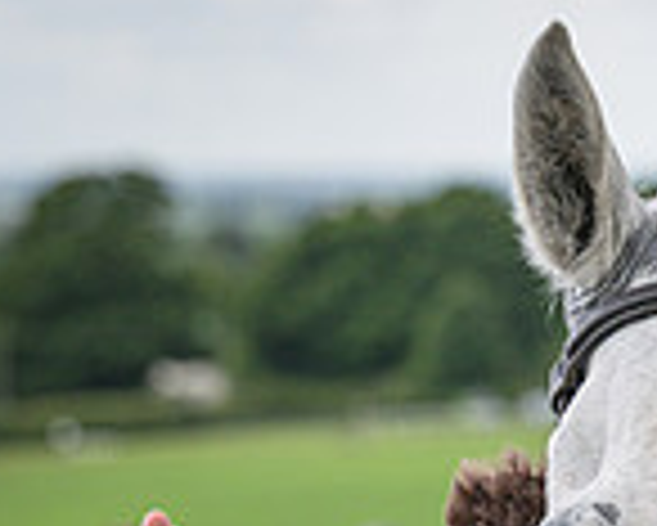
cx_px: 1241
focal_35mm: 304
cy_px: 931
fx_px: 5915
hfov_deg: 6.2
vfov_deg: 5.0
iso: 400
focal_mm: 70
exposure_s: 1/1600
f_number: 4
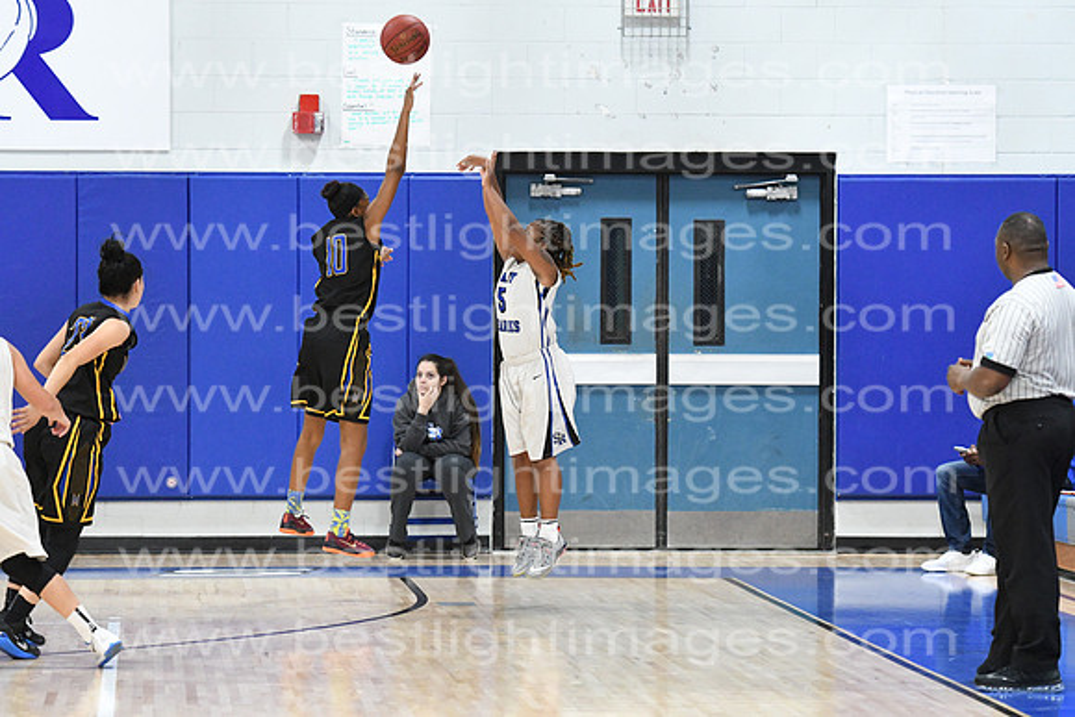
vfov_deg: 7.6
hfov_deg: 11.4
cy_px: 358
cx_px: 538
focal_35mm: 180
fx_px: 5376
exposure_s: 1/640
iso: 5000
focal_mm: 120
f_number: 3.2
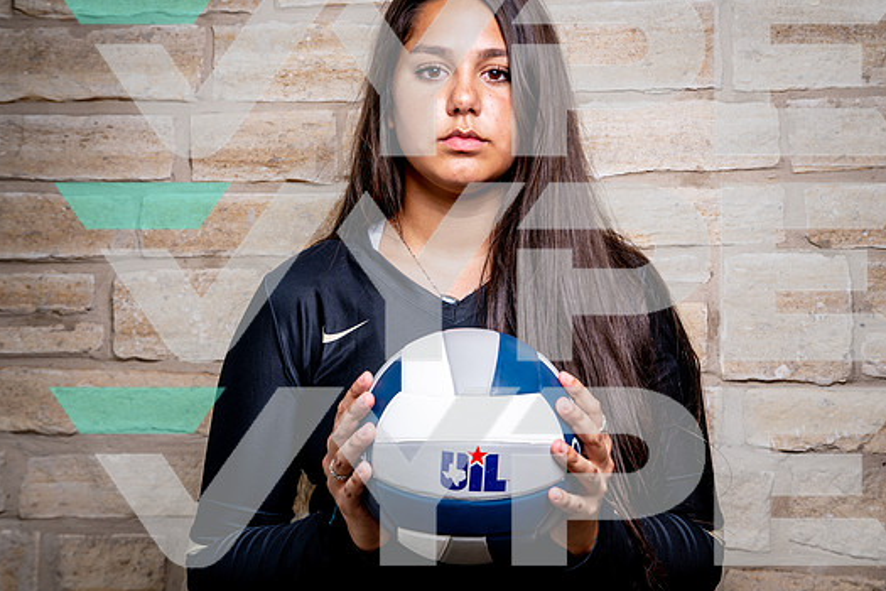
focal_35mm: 74
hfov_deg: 27.3
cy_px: 273
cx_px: 484
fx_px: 1821
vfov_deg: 18.4
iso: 100
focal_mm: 67
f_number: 8
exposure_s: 1/125
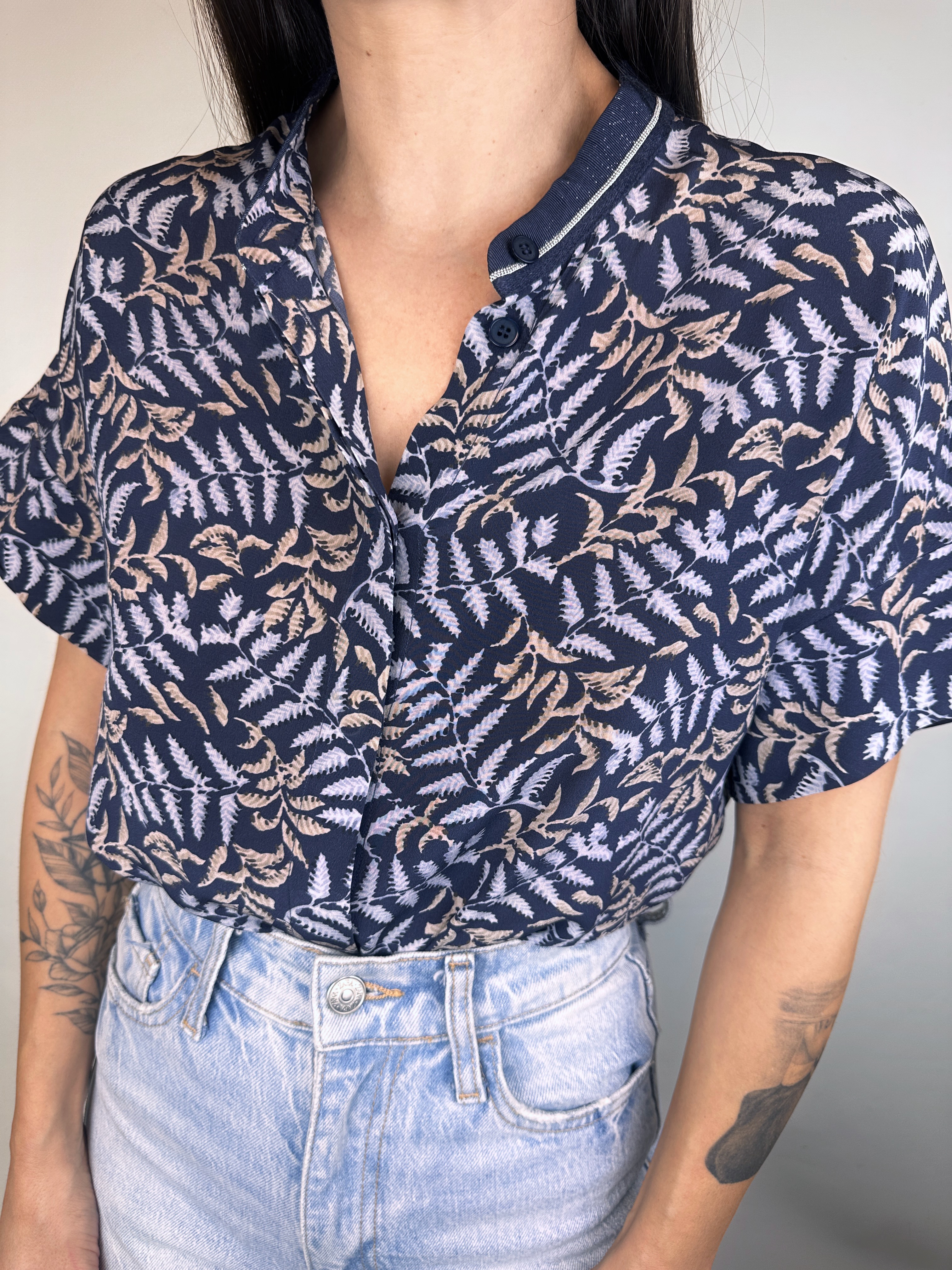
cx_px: 476
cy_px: 635
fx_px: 880
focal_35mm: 24
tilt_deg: -14.2
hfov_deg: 56.8
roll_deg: -0.2
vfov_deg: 71.6
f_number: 1.78
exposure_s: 1/114
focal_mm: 6.86
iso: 64
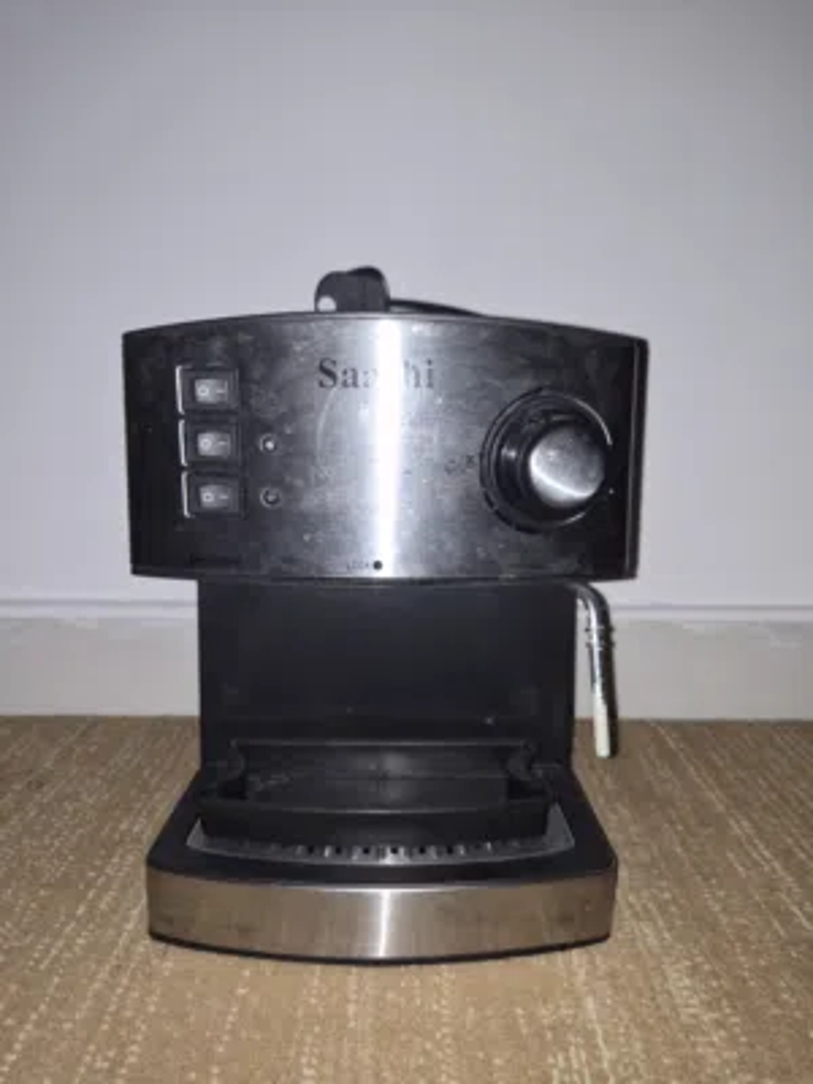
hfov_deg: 58.9
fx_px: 720
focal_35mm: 23
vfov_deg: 73.9
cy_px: 542
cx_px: 406
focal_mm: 5.4
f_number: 1.8
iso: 50
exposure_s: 1/50
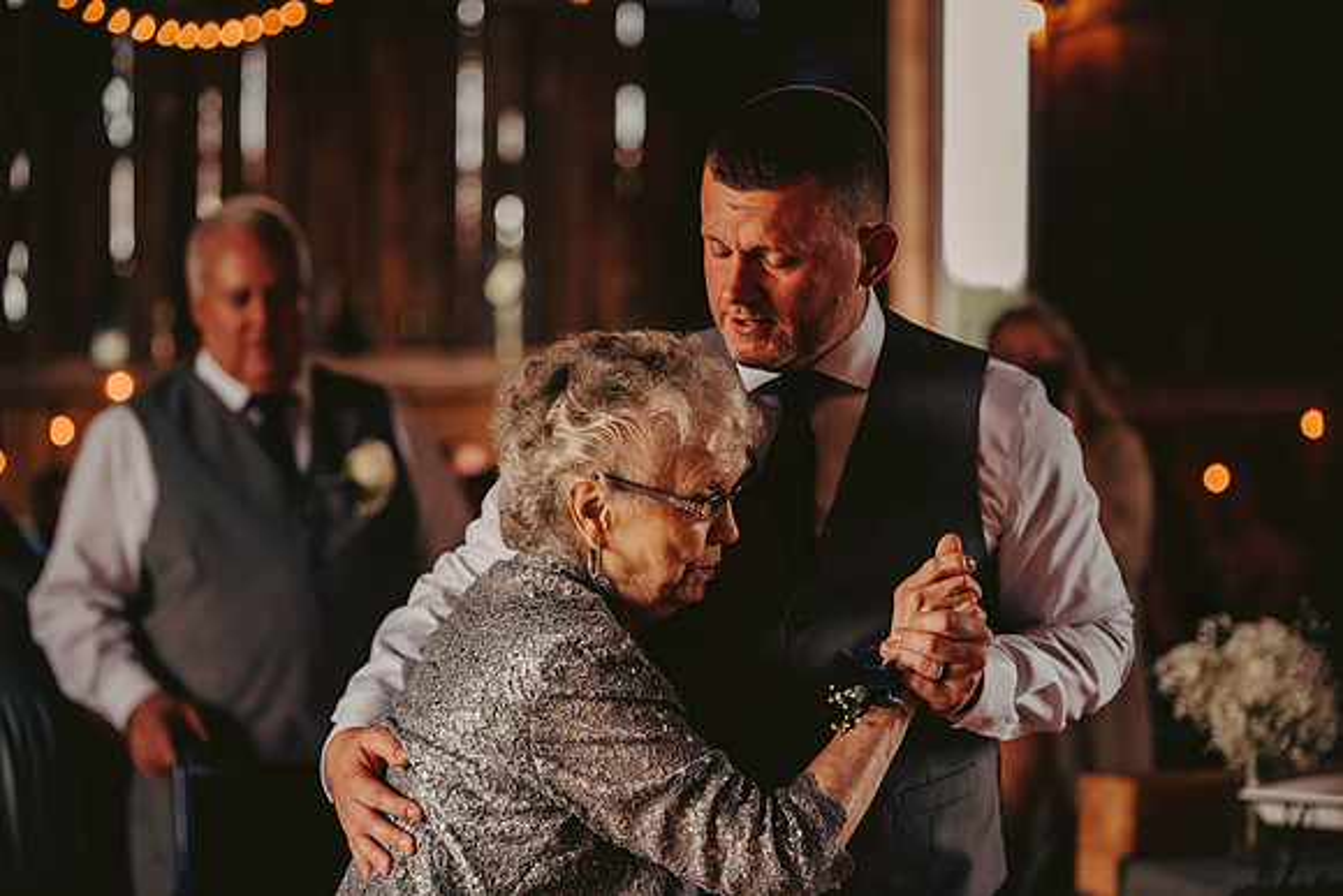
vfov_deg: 13.7
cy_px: 448
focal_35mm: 100
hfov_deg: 20.4
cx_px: 672
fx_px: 3731
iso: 1000
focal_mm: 100
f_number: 2.8
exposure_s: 1/200
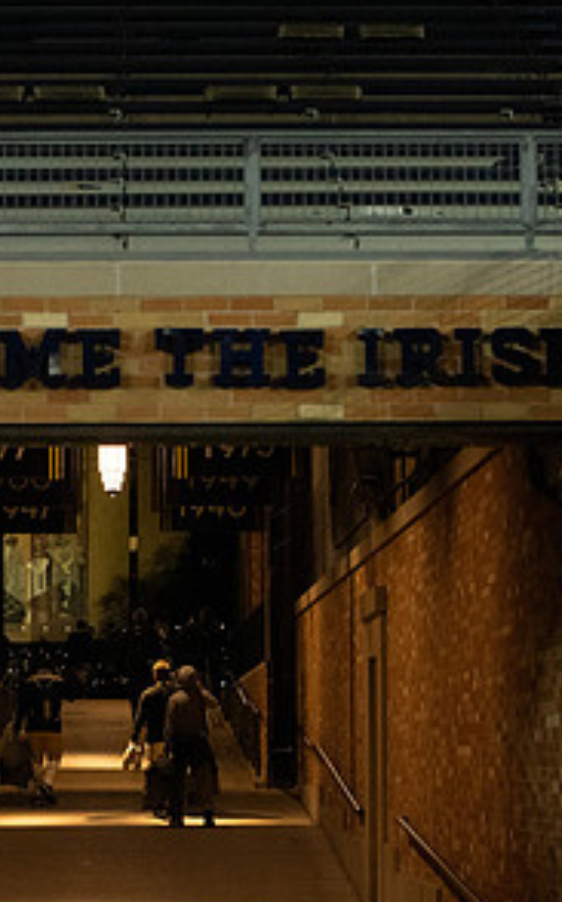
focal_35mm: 141
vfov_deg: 14.8
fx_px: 3466
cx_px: 83
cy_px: 529
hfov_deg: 9.2
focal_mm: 70
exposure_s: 1/500
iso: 6400
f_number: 4
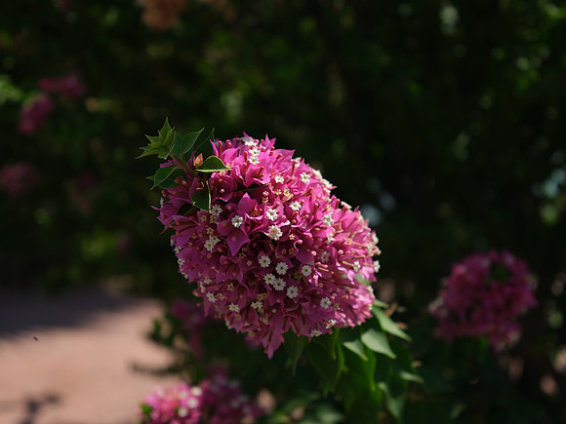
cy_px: 212
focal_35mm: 55
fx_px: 899
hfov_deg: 34.9
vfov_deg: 26.6
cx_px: 283
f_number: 5.6
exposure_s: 1/400
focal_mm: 70
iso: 100
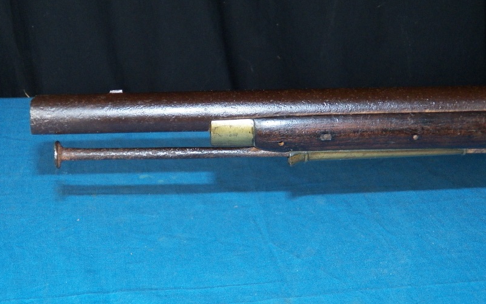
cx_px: 243
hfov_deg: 31.1
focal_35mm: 66
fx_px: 874
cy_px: 162
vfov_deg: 19.7
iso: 400
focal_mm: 11.2
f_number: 3.6
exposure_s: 1/40
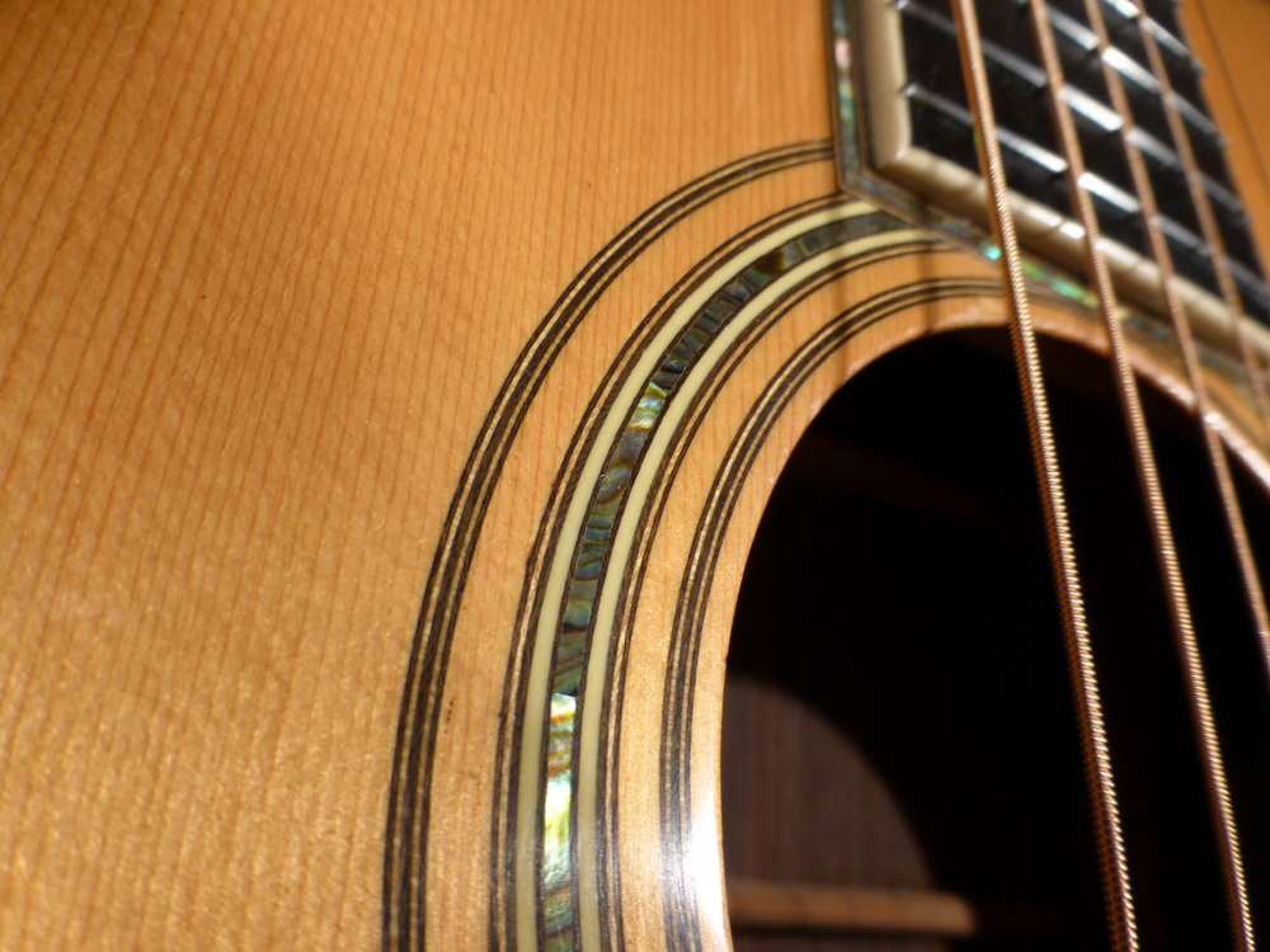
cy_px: 476
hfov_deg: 71.6
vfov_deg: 56.8
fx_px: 881
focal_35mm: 24
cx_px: 635
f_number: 3.3
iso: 100
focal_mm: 4.3
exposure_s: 1/100
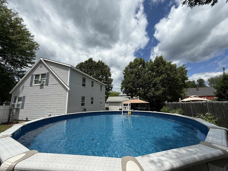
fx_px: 92
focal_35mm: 14
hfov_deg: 102.1
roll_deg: +0.5
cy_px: 86
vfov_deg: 85.7
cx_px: 114
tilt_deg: +12.0
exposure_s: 1/3460
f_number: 2.2
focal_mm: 2.22
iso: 50
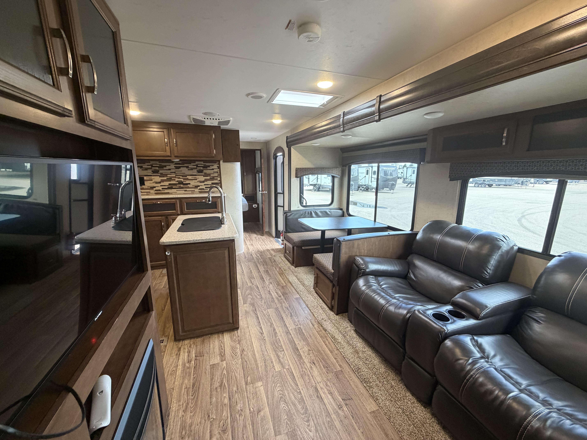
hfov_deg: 102.1
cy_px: 220
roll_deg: +1.0
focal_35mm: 14
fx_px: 237
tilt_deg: -10.4
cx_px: 294
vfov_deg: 85.7
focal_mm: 2.22
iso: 320
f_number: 2.2
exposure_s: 1/66
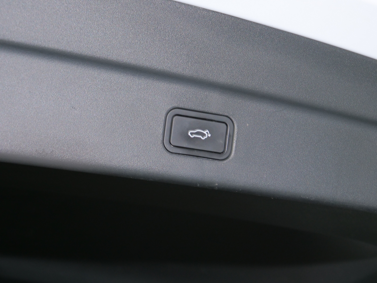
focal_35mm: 104
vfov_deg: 14.2
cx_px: 188
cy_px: 142
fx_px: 1133
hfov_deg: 18.9
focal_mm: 52
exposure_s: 1/15
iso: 800
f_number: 5.6
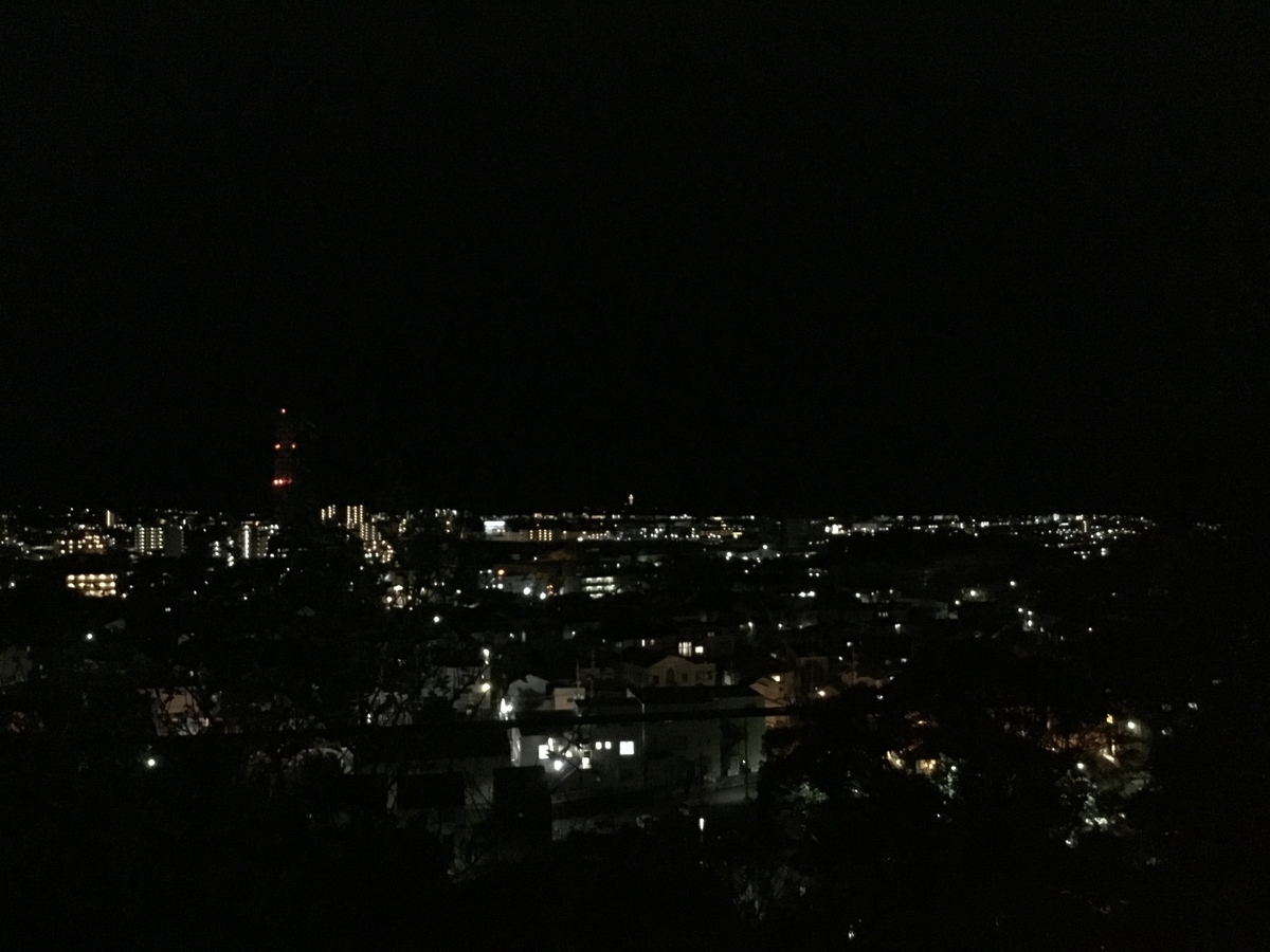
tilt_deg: -0.3
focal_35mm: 31
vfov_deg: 45.4
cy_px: 476
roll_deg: +1.0
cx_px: 635
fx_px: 1137
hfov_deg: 58.4
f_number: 2.4
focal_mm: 3.3
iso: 800
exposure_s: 1/15
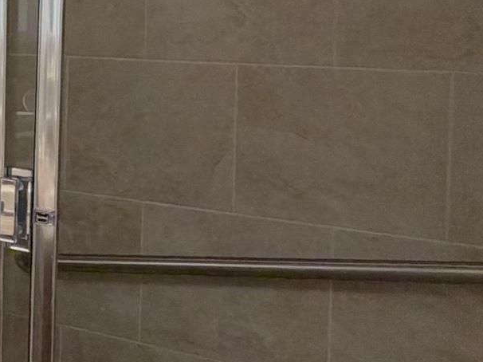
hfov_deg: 17.2
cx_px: -546
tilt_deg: -0.6
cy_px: 23
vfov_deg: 20.2
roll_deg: -1.0
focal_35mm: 71
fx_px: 990
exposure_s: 1/60
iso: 160
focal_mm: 2.22
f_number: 2.2
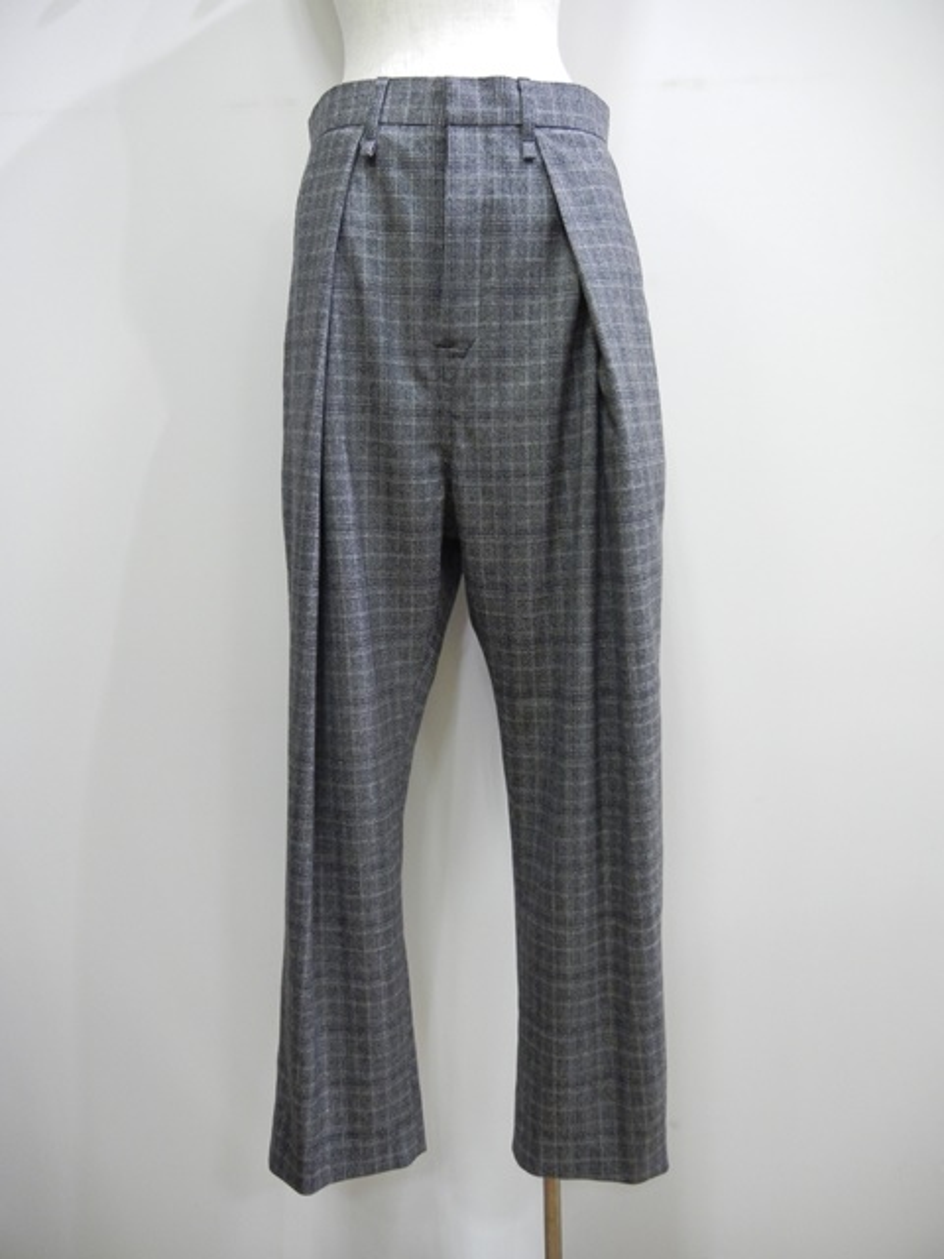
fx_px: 1091
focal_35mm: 30
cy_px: 630
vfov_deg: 60.0
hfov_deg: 46.8
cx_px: 472
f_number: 3.5
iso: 400
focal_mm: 5.4
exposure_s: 1/29.6
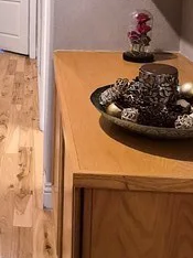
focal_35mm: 57
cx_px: -9
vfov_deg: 32.0
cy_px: 21
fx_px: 425
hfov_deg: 24.2
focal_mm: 1.7
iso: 640
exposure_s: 1/60
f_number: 2.2
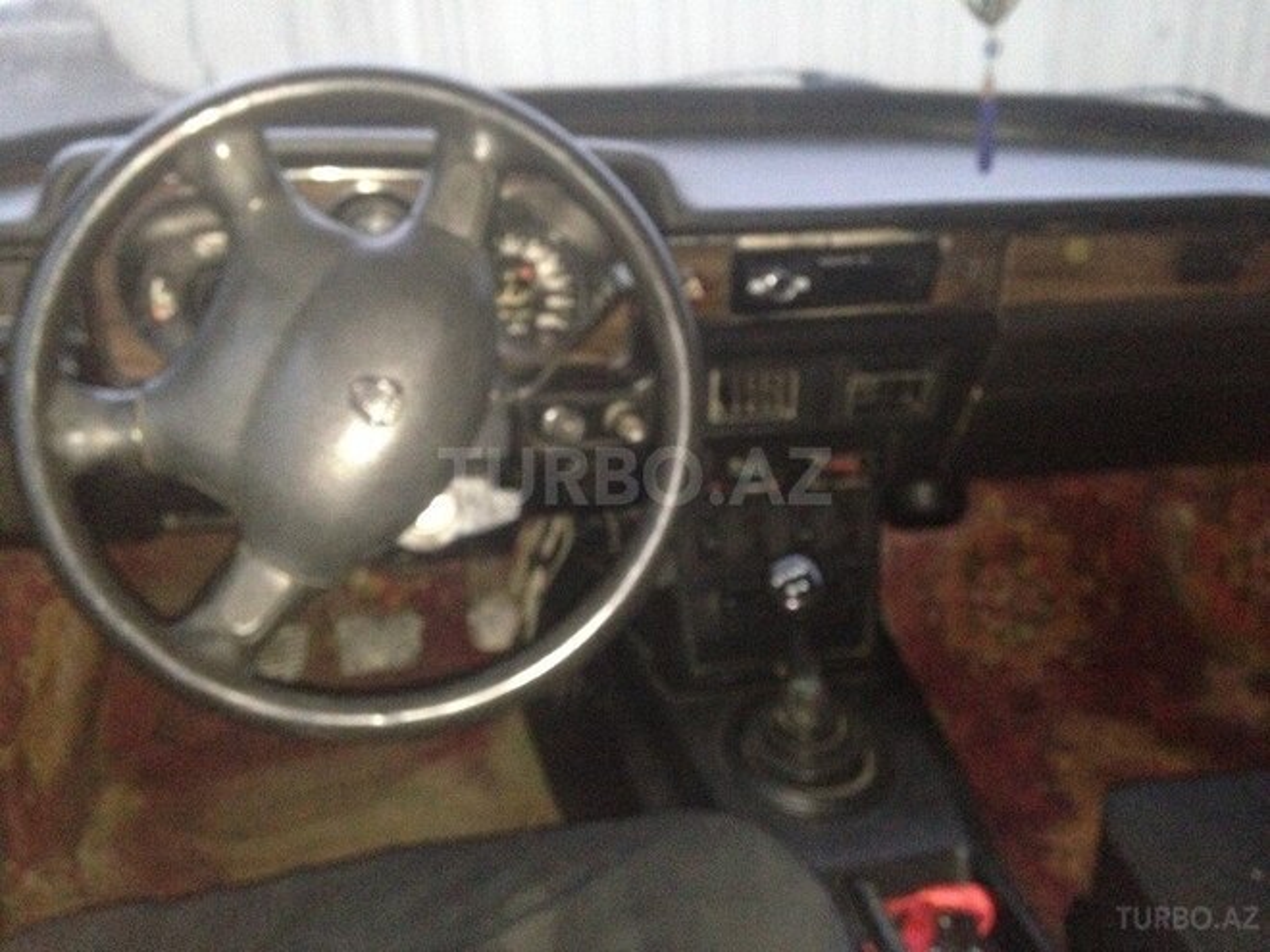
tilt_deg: -24.6
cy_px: 476
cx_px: 635
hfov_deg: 55.4
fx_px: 1211
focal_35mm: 33
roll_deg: +5.3
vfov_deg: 42.9
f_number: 2.4
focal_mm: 4.12
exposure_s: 1/16
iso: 640
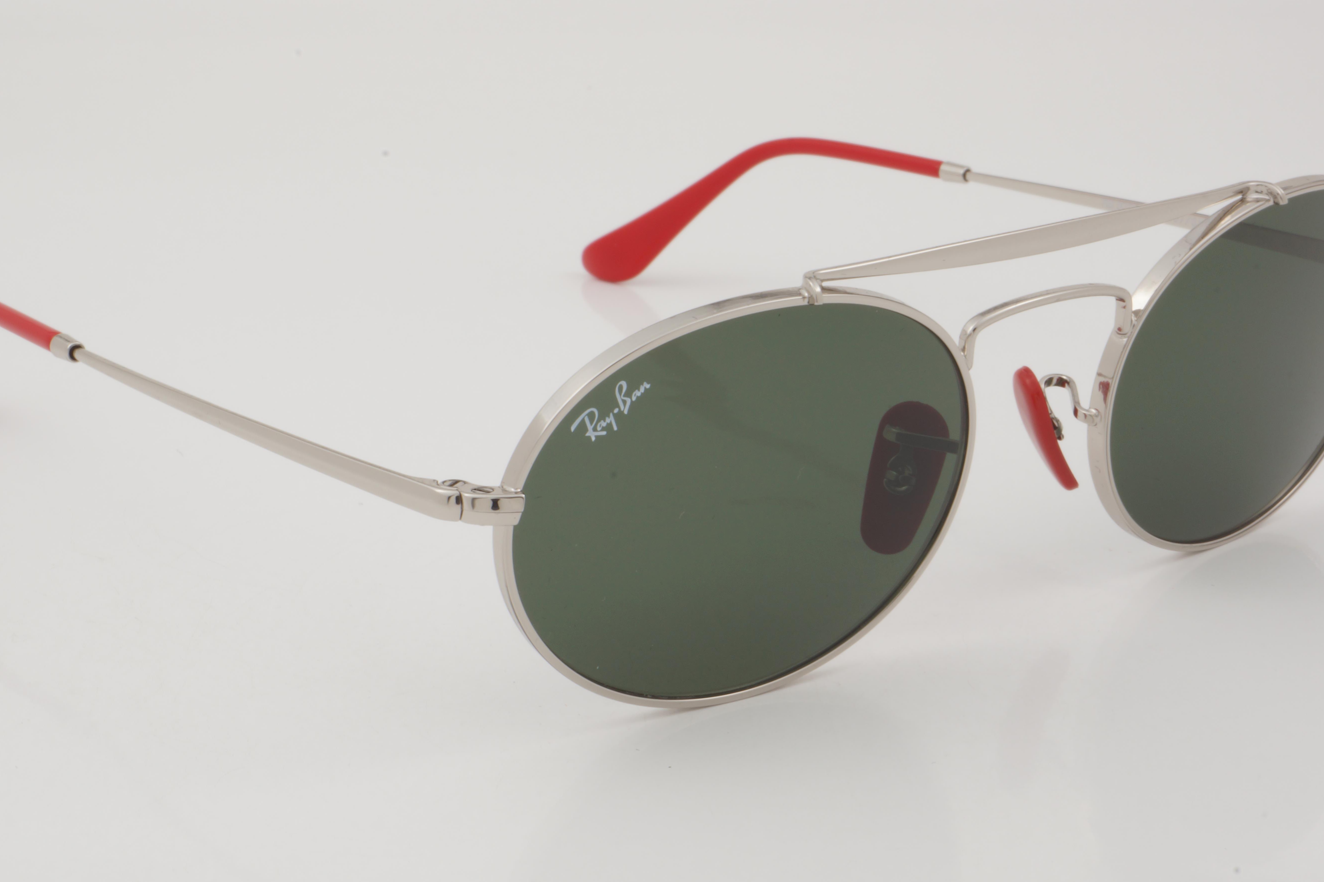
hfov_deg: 23.9
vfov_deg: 16.1
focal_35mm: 85
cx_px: 661
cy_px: 435
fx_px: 3126
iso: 100
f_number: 32
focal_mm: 50
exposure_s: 1/3
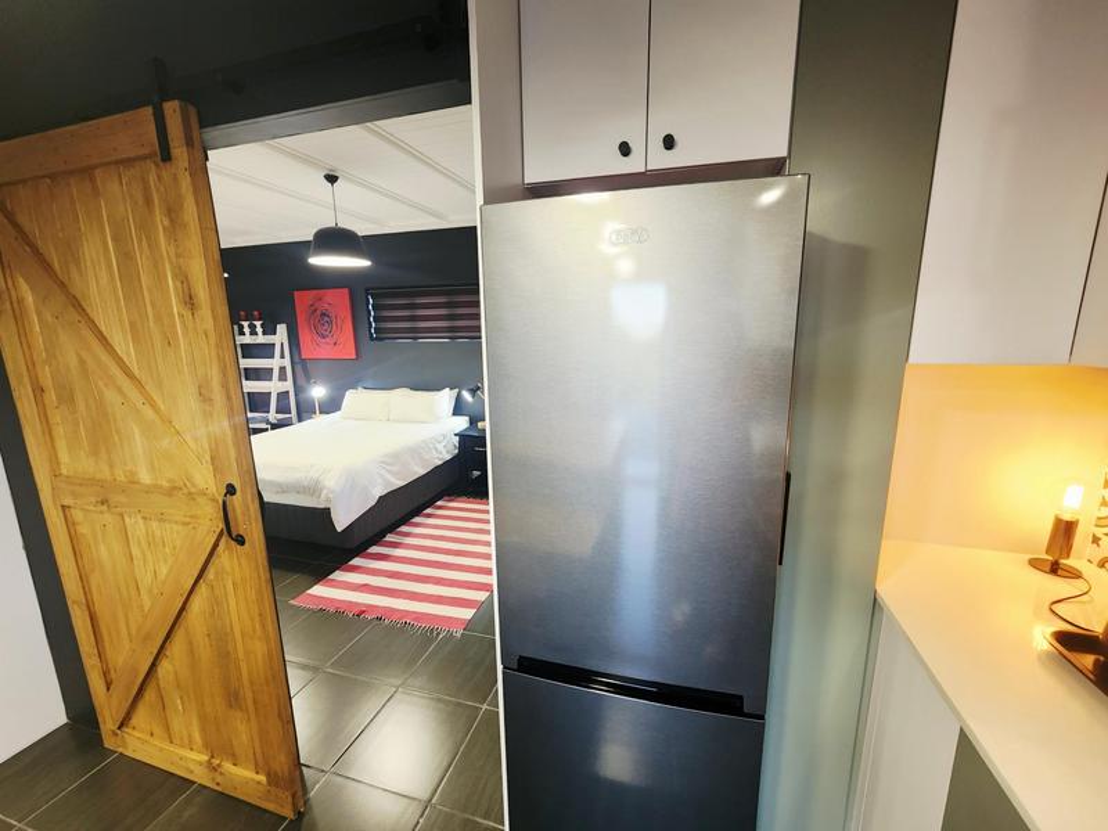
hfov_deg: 106.2
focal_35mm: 13
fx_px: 416
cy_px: 416
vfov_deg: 89.9
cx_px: 554
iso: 200
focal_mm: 2.2
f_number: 2.2
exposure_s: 1/50.3
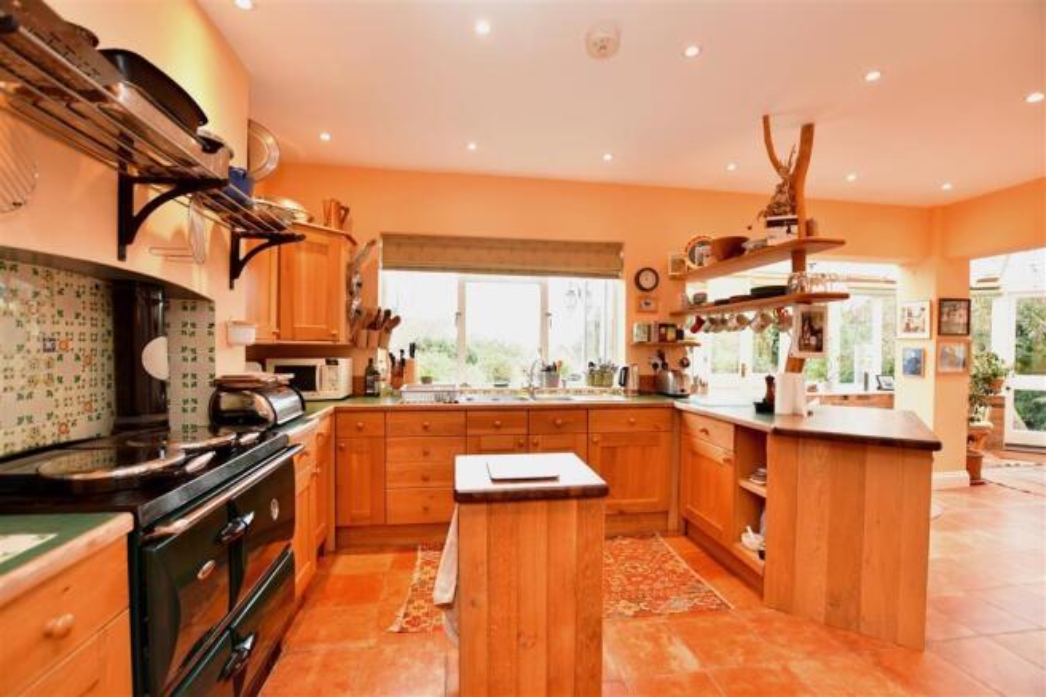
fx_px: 436
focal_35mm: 15
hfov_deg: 100.4
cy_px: 348
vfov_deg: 77.3
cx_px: 523
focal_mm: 10
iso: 500
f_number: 4
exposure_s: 1/20
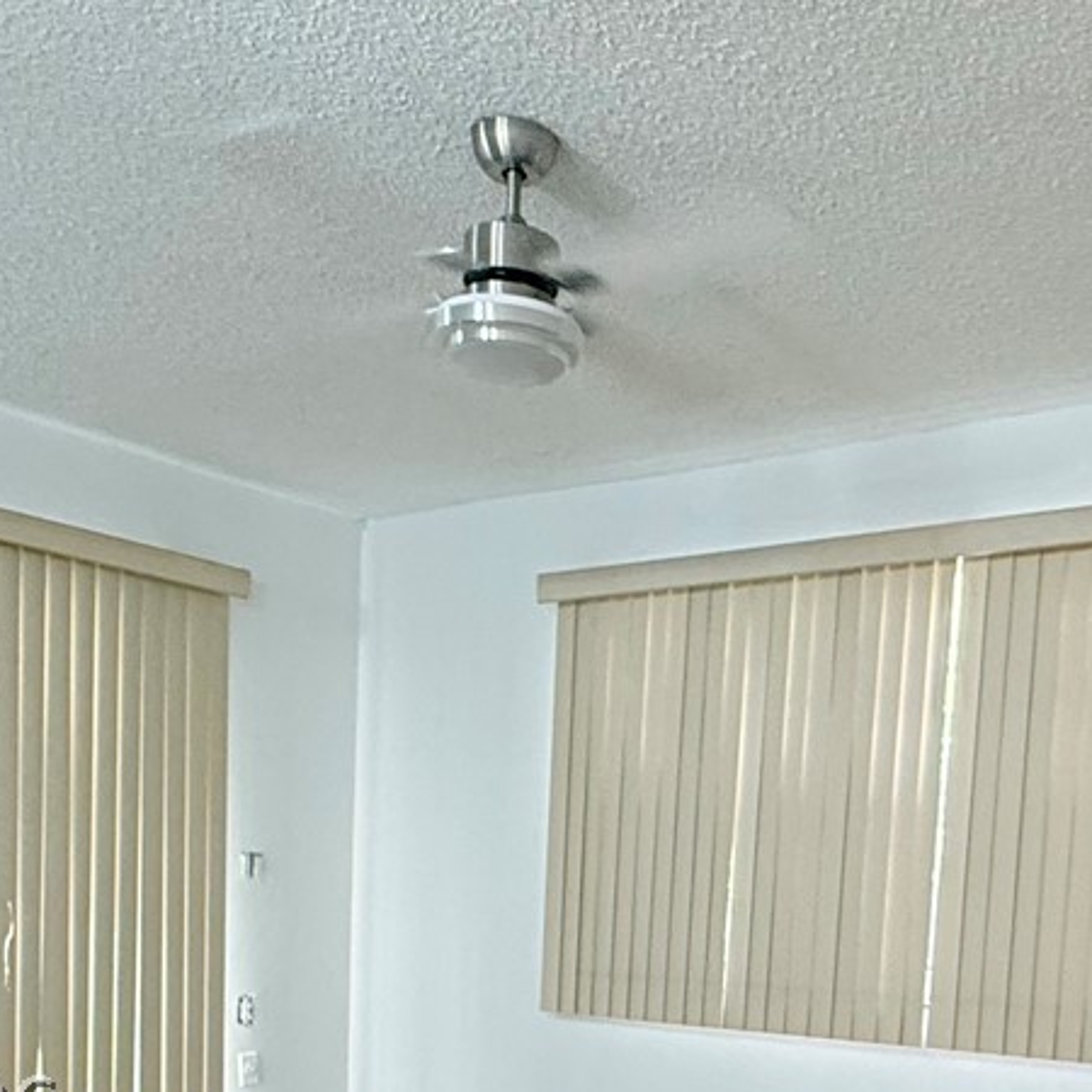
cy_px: 1107
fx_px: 1570
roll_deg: -2.8
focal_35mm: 44
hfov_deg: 37.5
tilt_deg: -6.0
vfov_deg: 34.6
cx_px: 803
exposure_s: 1/60
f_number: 2.2
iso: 320
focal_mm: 2.22
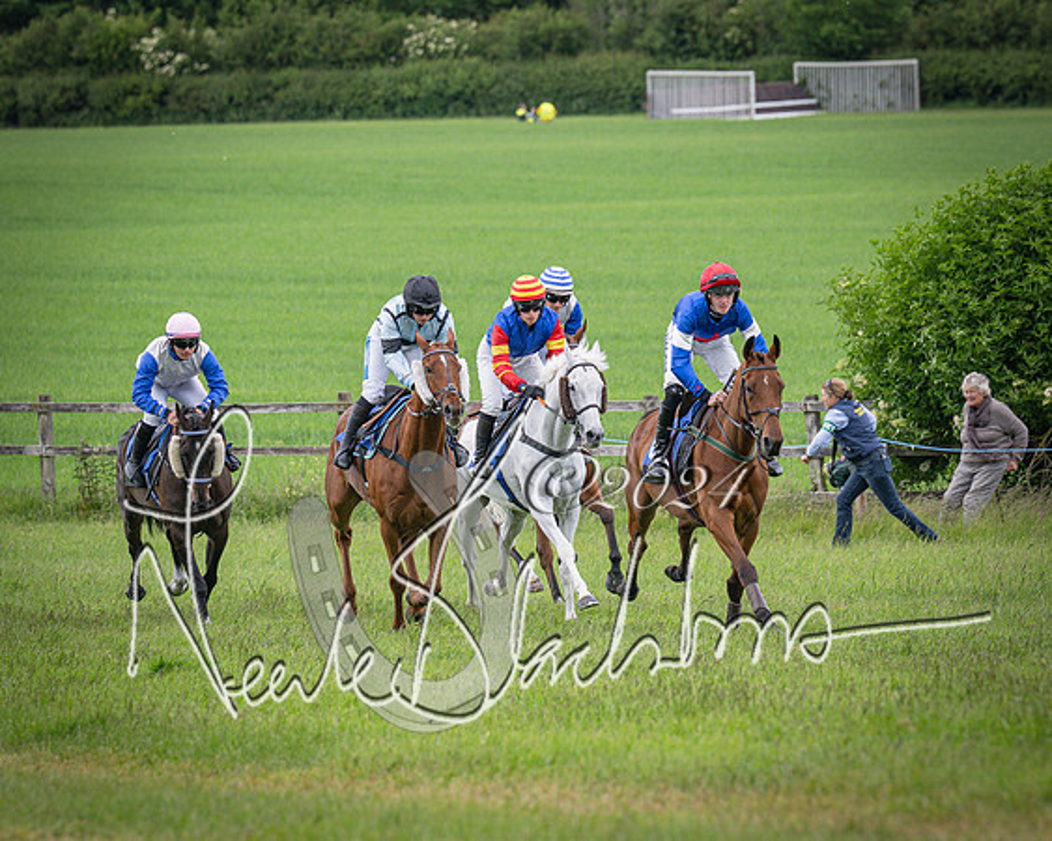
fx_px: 10468
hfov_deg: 5.8
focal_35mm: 336
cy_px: 422
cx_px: 398
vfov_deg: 4.6
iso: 400
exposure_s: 1/1600
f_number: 4
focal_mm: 160
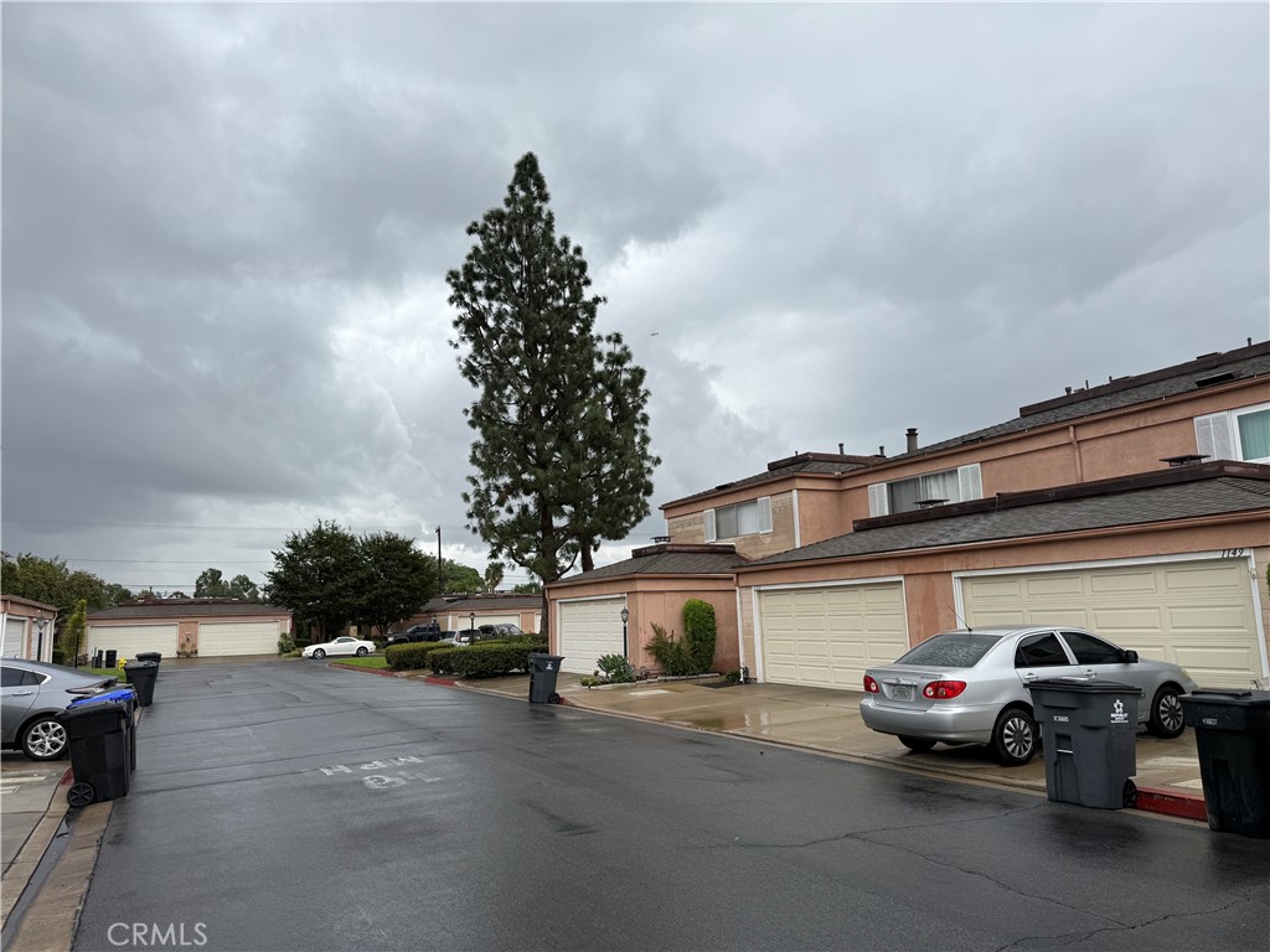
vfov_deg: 56.8
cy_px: 476
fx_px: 881
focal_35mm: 24
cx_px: 635
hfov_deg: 71.6
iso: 80
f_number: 1.78
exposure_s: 1/2907
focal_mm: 6.76
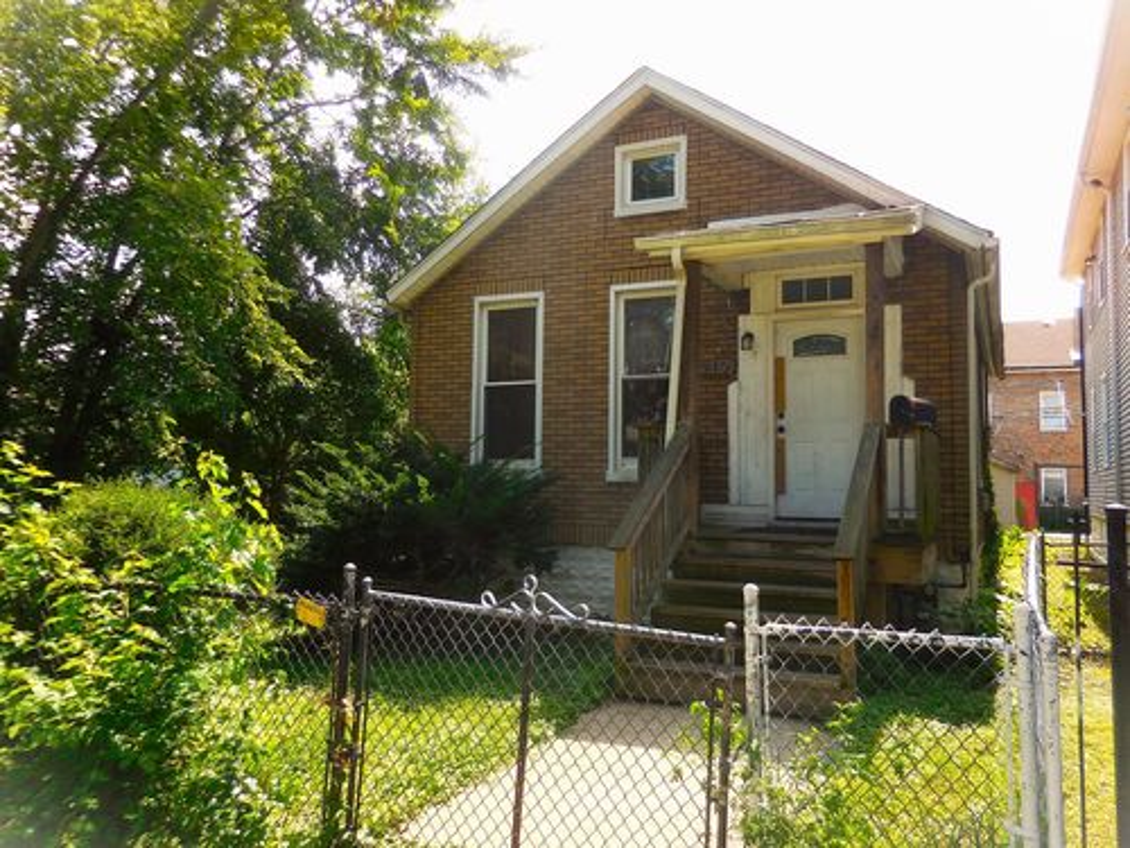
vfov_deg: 54.9
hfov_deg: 69.4
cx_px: 565
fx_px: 816
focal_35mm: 25
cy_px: 424
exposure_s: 1/500
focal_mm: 4.5
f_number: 3.3
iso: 125
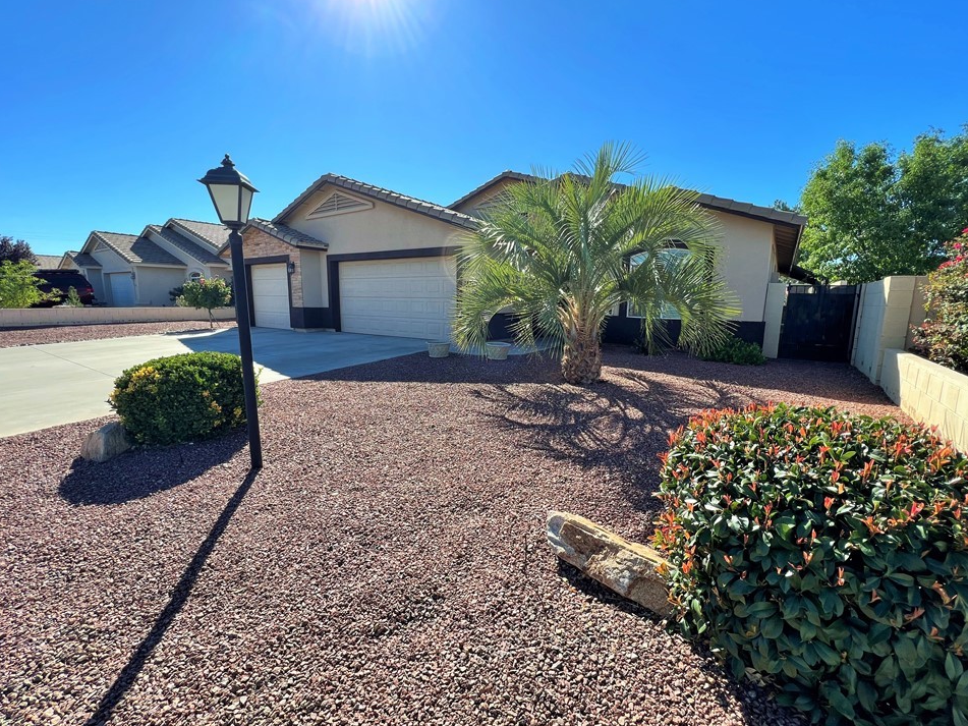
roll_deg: -1.2
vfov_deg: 85.7
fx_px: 391
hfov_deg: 102.0
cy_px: 368
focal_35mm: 14
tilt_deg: -9.8
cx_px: 502
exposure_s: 1/763
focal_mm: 1.57
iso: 32
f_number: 1.8
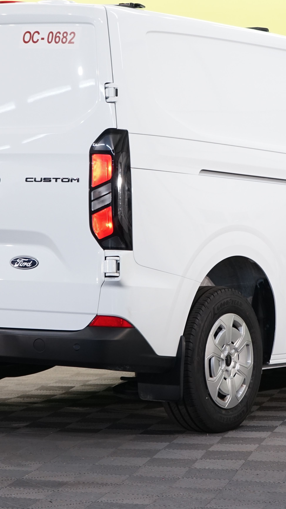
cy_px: 219
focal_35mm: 120
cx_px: 182
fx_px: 1618
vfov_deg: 17.9
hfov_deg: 10.1
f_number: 5.6
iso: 800
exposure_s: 1/50
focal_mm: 66
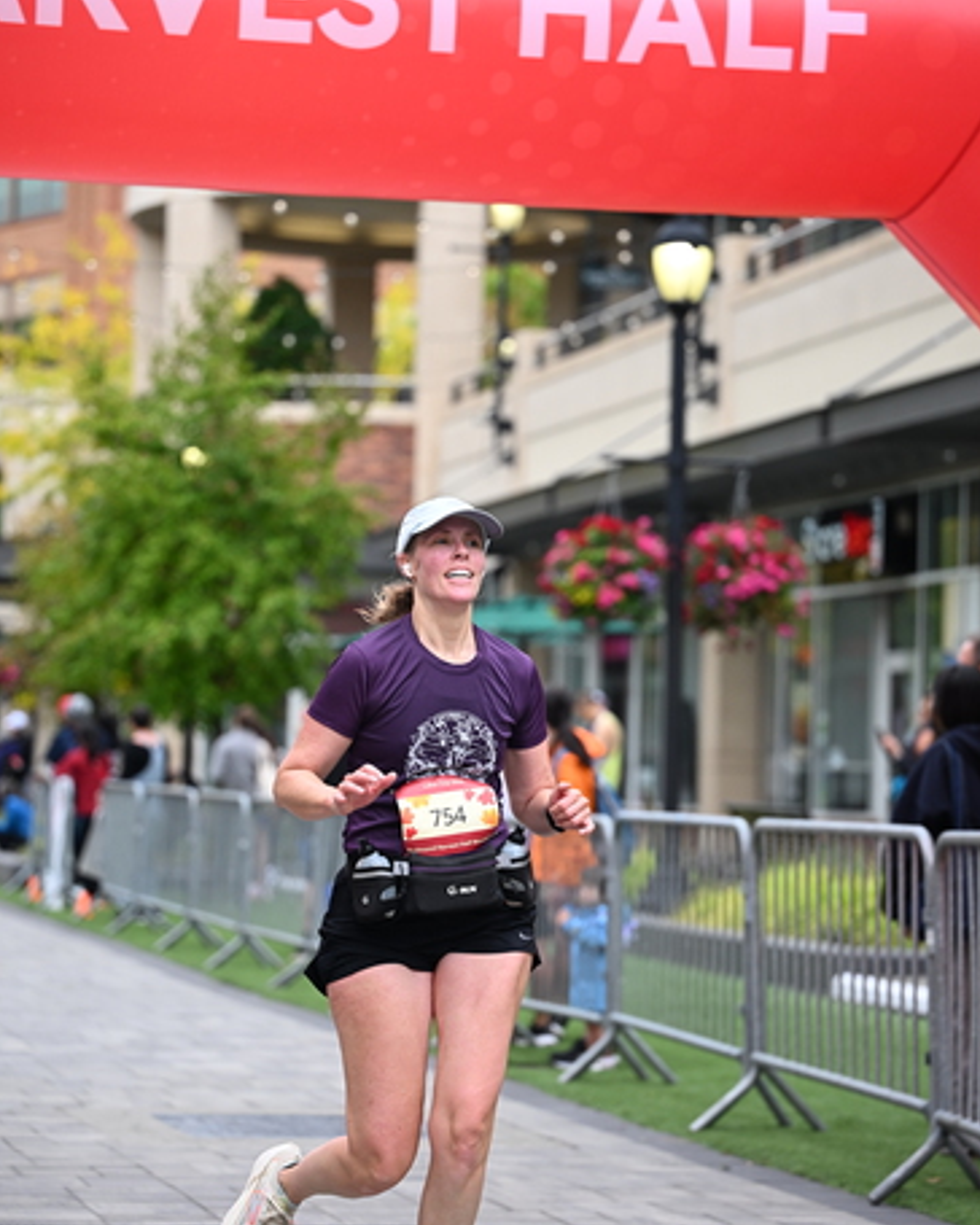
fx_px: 3952
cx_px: 491
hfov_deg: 14.1
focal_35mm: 109
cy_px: 649
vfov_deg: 17.6
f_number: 2.8
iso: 640
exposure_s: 1/2000
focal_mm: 96
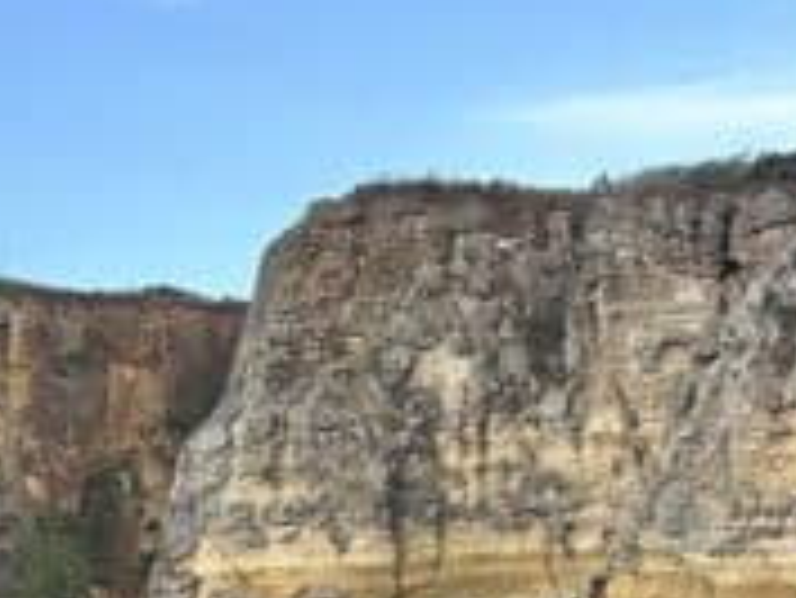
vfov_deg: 12.5
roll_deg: +0.2
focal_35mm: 104
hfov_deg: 15.9
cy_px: 1200
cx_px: -652
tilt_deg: -9.1
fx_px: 2393
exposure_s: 1/642
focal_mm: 6.86
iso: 80
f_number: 1.78
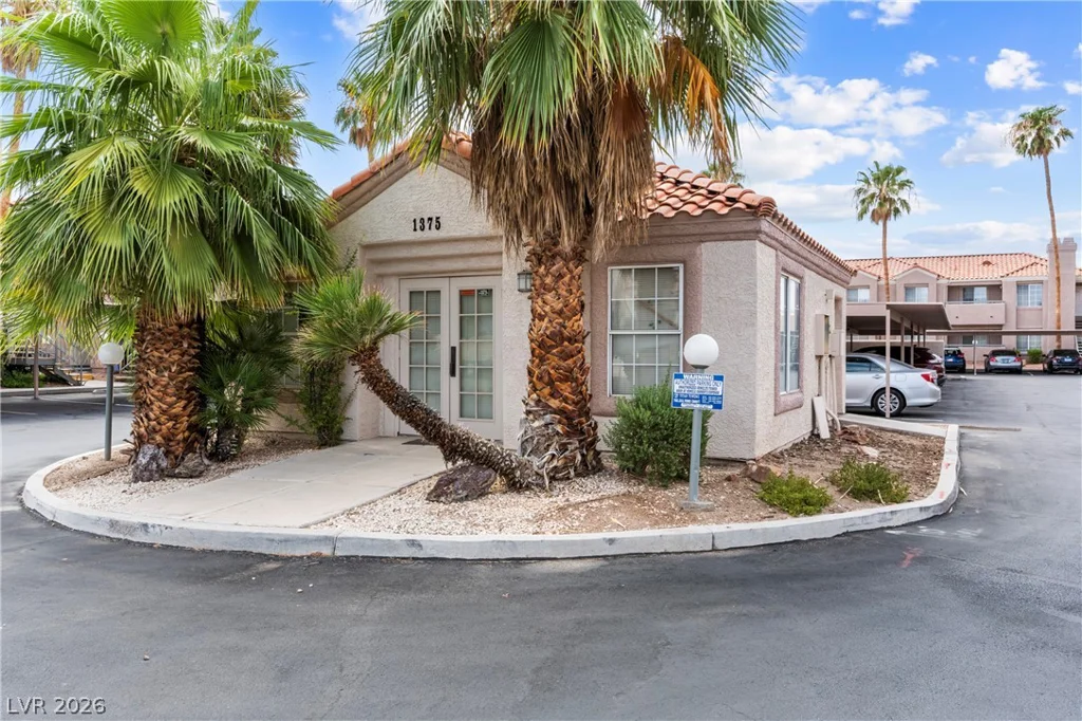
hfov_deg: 65.5
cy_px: 360
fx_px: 841
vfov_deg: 46.4
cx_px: 541
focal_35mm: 28
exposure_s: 1/8000
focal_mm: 28
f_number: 8
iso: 400
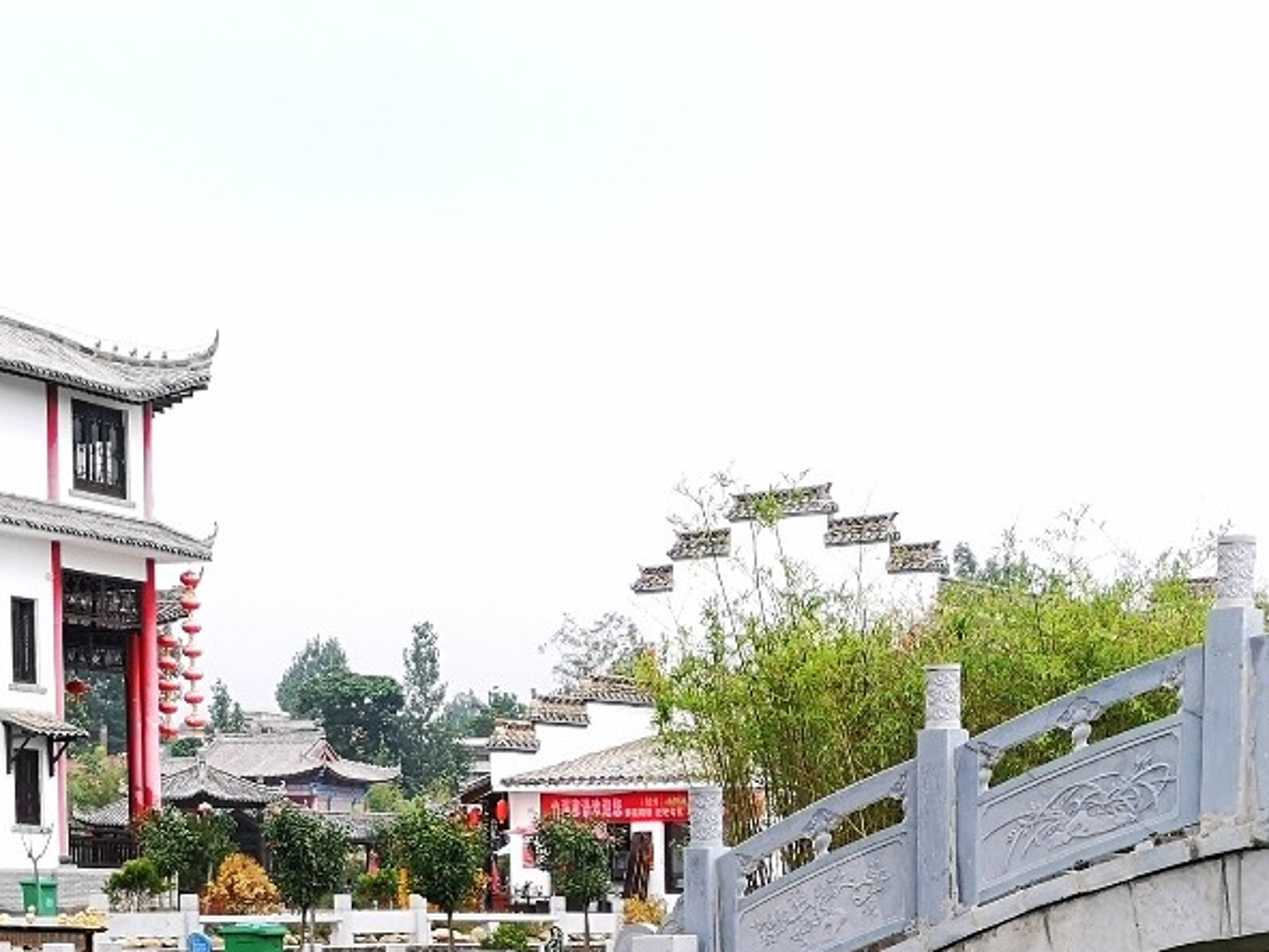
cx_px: 785
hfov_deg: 26.6
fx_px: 2676
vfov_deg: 18.8
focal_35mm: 73
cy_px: 1224
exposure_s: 1/1181
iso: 50
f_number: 1.8
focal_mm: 3.95
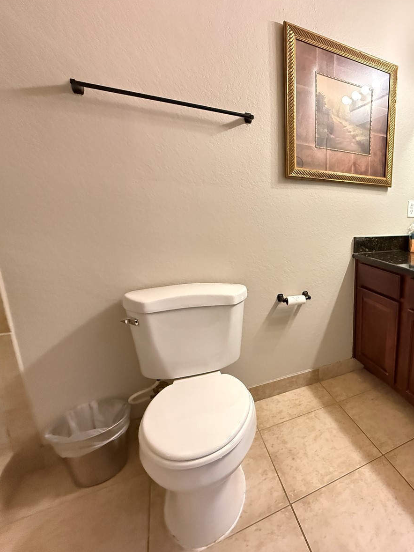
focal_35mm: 19
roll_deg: -2.4
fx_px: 303
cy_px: 274
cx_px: 365
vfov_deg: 84.7
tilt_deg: -11.6
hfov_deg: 59.5
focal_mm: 2.22
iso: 1250
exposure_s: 1/60
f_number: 2.2
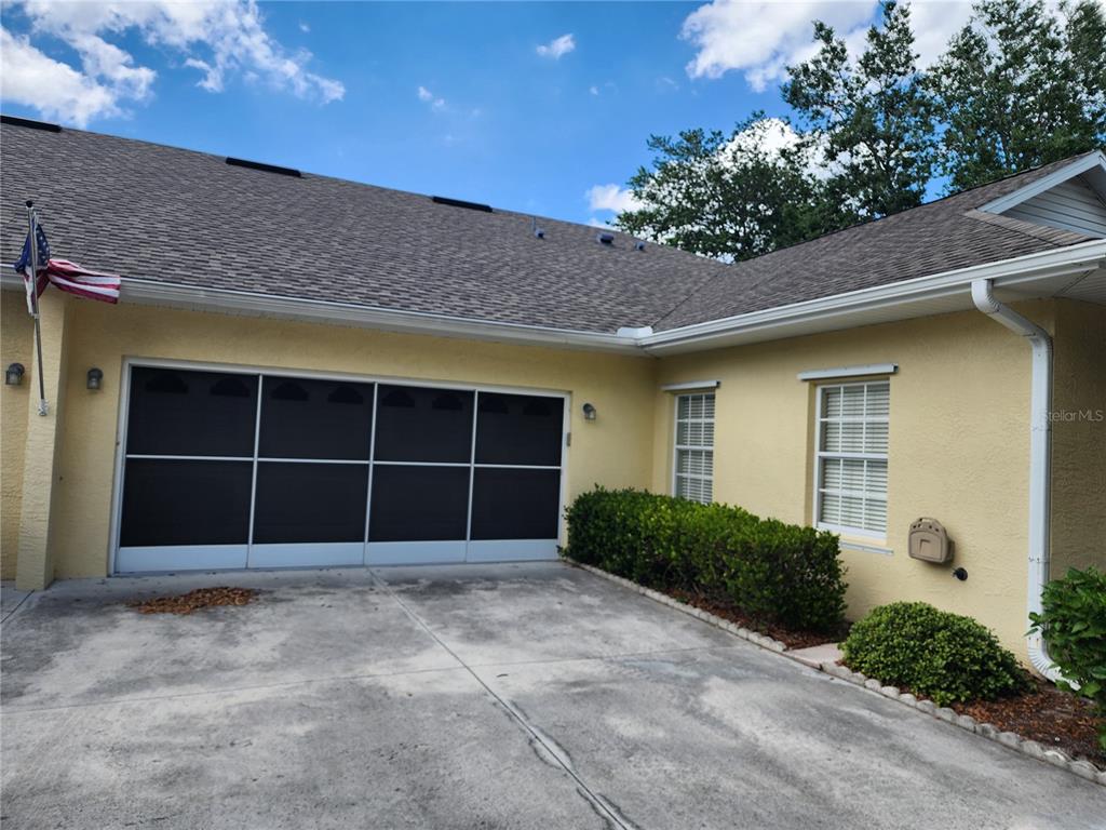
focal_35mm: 23
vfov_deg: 58.9
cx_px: 553
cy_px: 415
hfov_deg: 73.9
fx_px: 735
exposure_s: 1/626
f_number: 1.8
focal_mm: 6.4
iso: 12
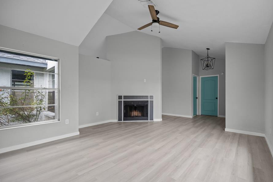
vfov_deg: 73.7
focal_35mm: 16
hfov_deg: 96.6
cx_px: 147
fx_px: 121
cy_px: 91
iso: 100
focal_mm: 14
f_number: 4
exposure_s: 1/6
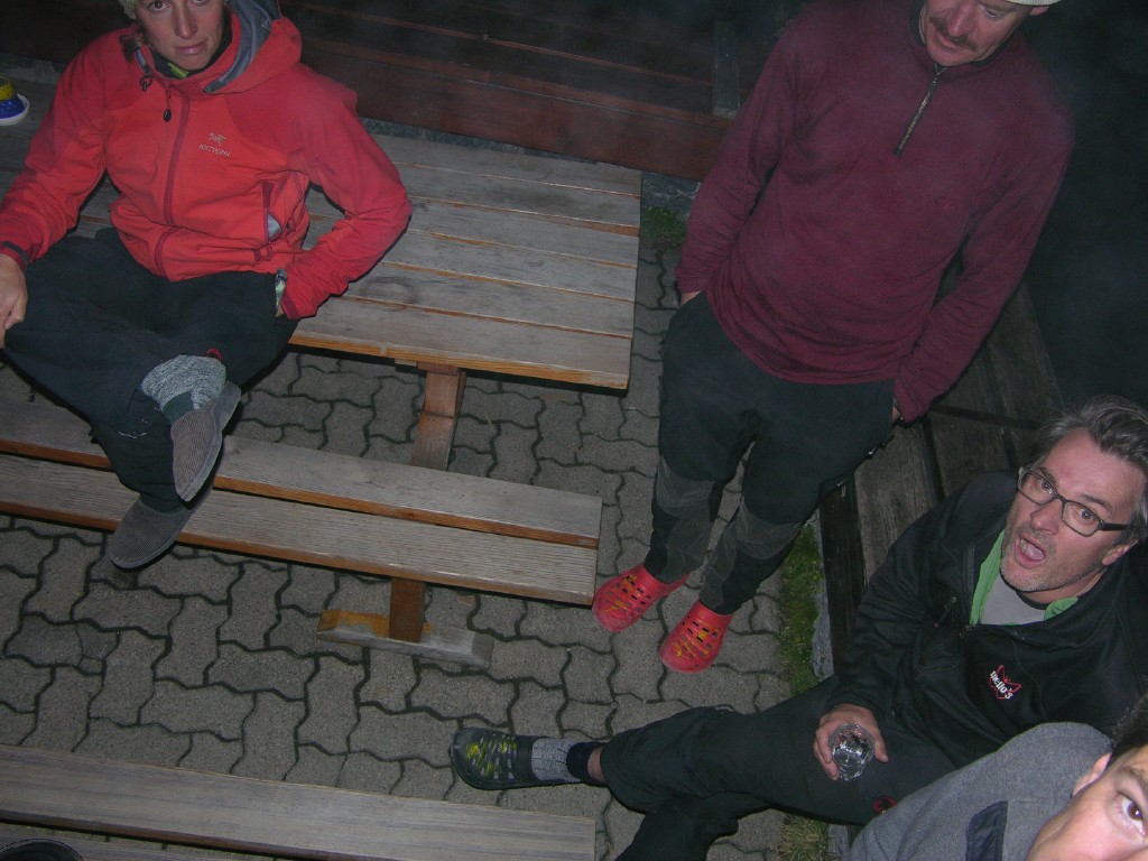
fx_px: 1161
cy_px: 430
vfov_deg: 40.7
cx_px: 574
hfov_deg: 52.6
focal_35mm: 35
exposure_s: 1/60.1
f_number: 2.8
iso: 100
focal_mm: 8.9
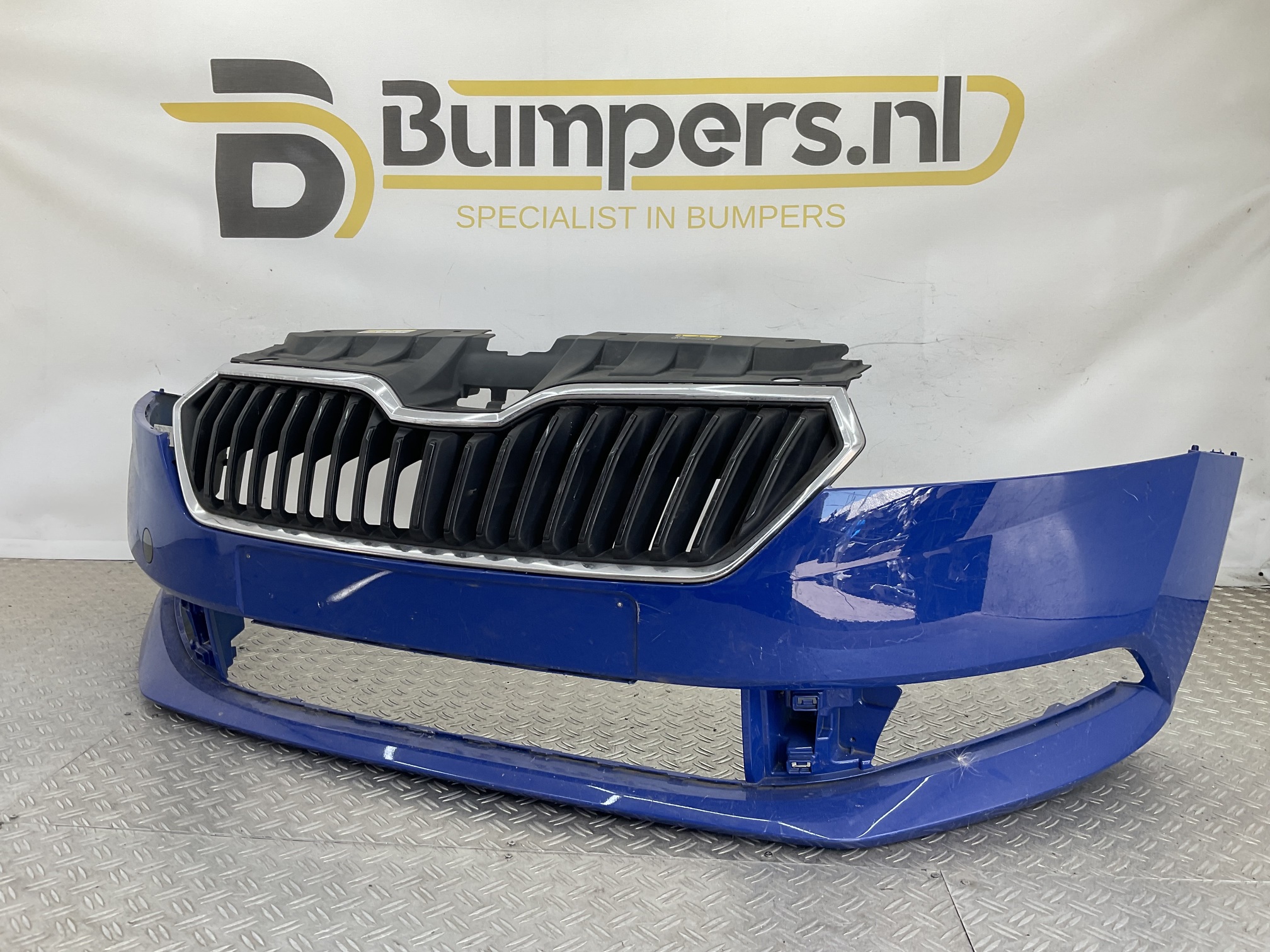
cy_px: 476
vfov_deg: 48.2
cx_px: 635
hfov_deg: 61.7
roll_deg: -2.0
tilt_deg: -7.9
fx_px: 1064
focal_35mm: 29
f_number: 1.8
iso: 16
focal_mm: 3
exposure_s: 1/126
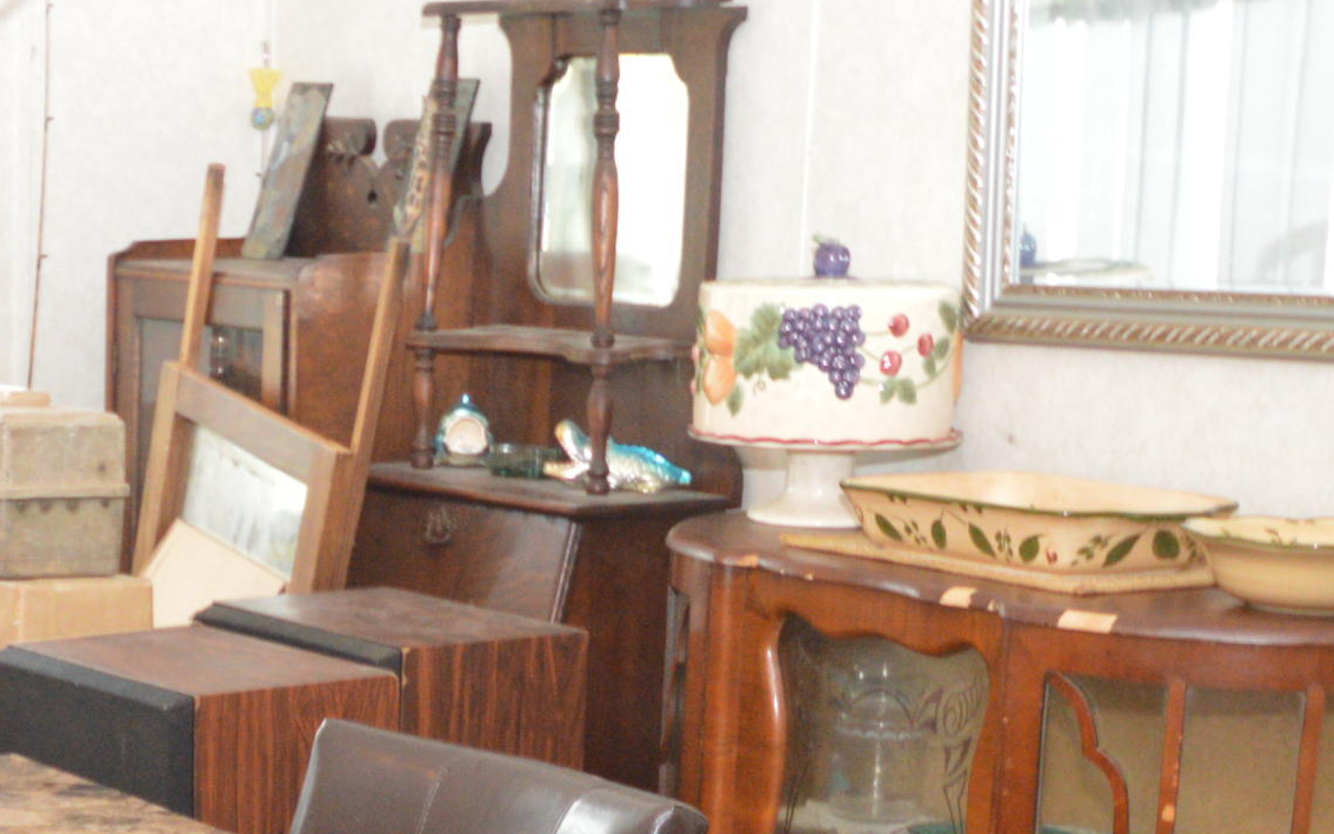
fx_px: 3527
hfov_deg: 20.3
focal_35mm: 97
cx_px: -204
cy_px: 1140
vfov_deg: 13.0
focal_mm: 24
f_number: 4.5
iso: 1600
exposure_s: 1/60
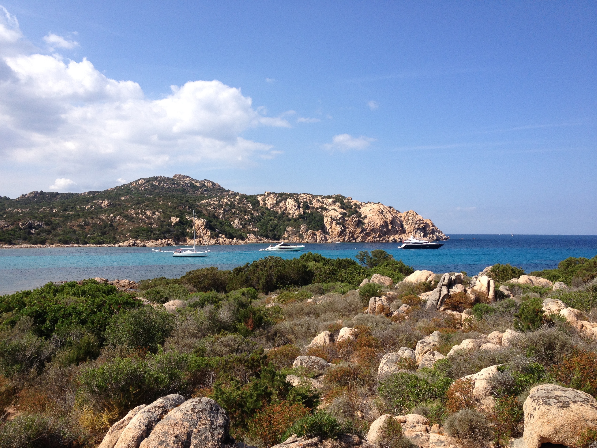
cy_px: 224
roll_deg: +0.1
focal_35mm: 35
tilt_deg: -1.9
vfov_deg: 40.7
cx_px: 298
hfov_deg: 52.6
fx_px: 604
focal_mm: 4.28
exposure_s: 1/1623
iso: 50
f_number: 2.4
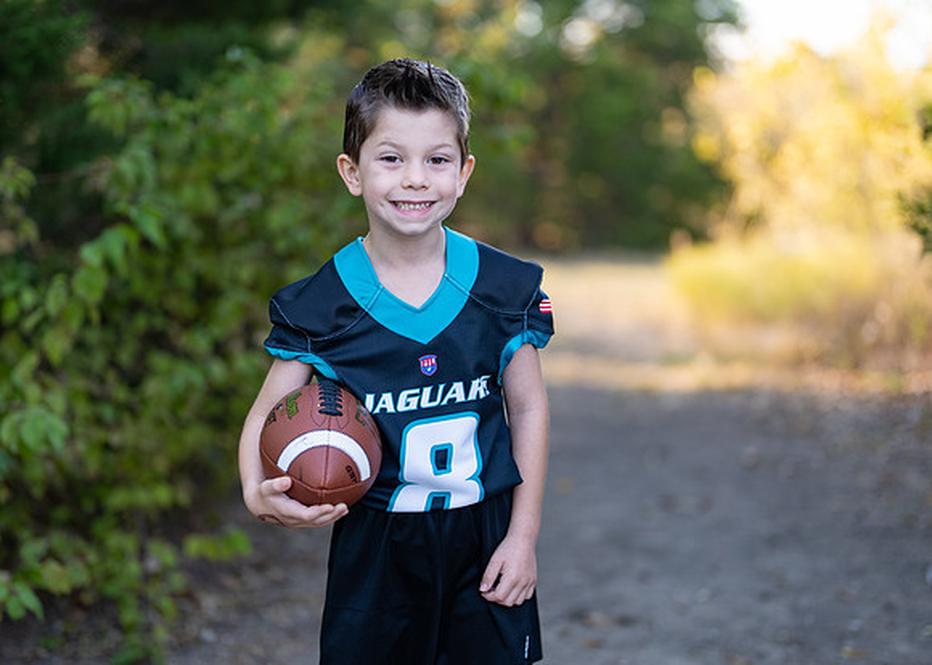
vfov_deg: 23.7
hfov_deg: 32.8
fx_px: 1583
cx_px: 405
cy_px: 338
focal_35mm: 60
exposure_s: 1/400
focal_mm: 50
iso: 100
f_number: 1.2
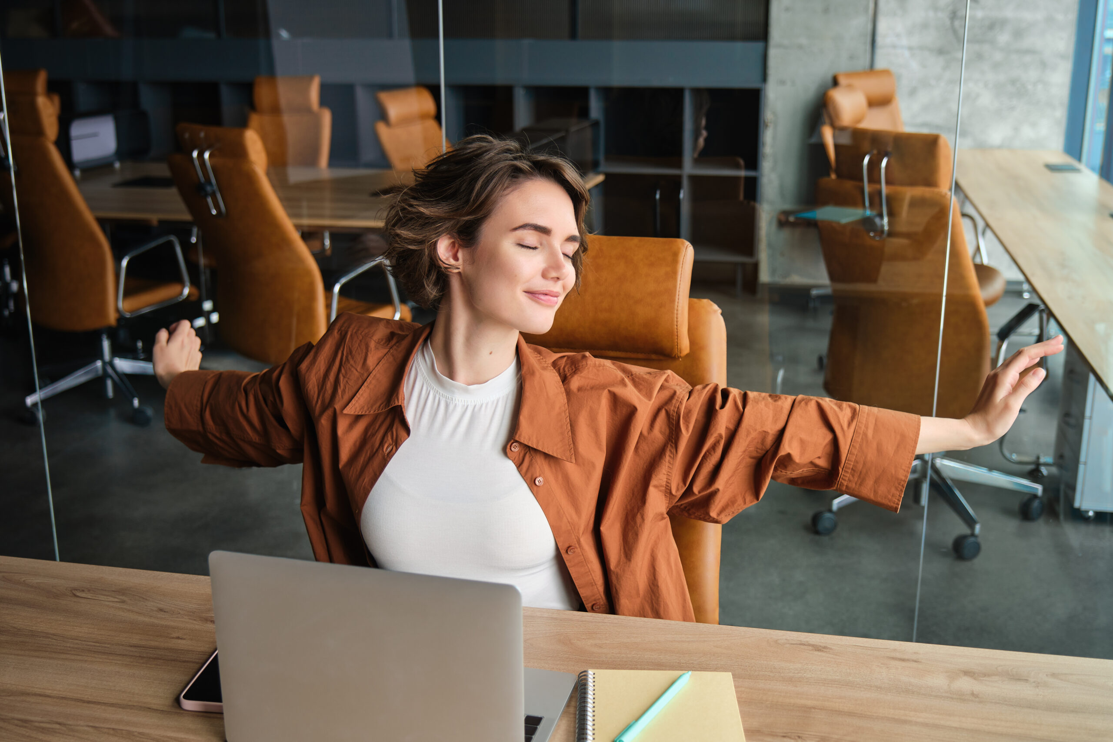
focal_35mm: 40
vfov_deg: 33.4
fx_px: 1237
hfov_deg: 48.5
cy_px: 371
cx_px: 556
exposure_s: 1/125
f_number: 2.8
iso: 160
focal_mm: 26.6
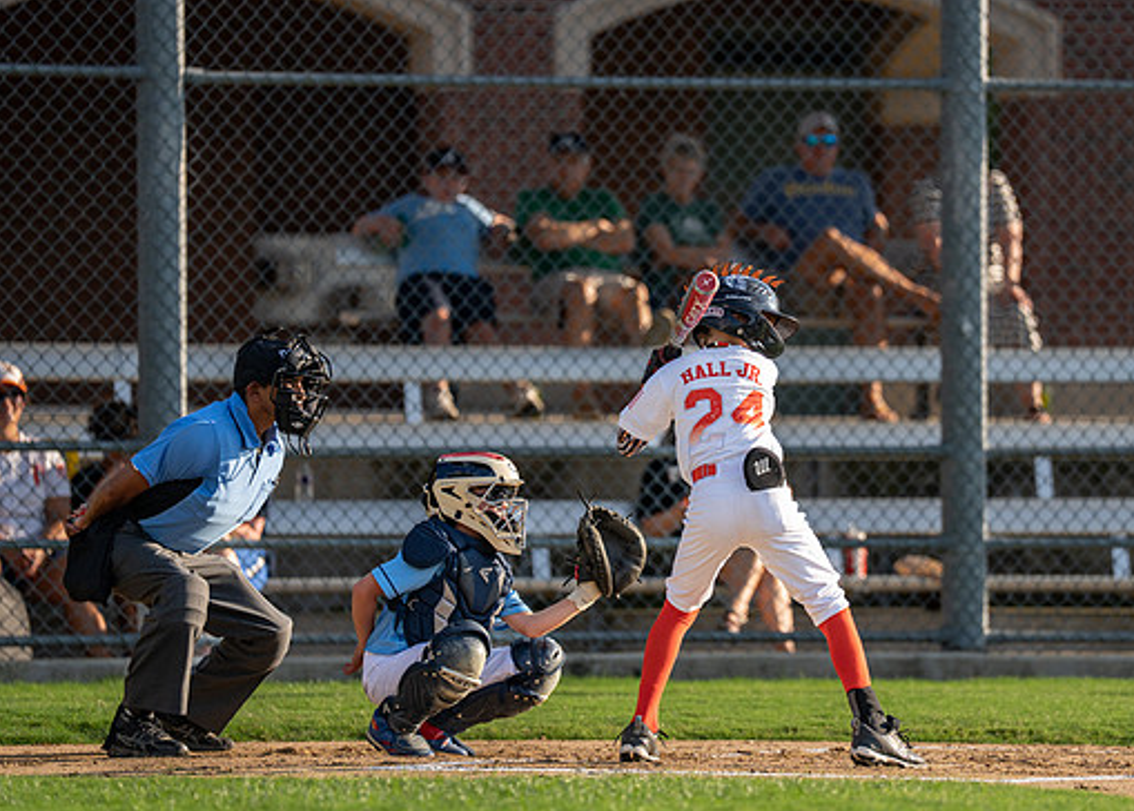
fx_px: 9440
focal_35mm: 293
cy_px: 385
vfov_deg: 4.9
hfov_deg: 6.9
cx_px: 714
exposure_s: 1/2500
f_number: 2.8
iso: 250
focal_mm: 200
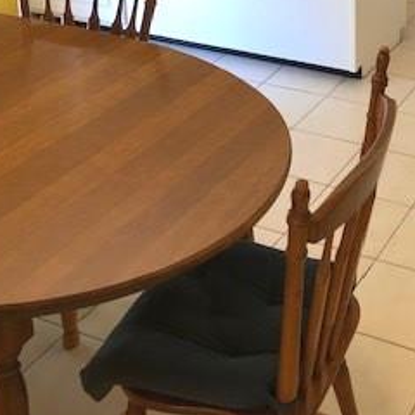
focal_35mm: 66
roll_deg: +0.3
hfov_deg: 25.4
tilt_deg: -14.4
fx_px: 895
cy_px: -67
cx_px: 363
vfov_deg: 24.0
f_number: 1.8
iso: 25
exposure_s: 1/30
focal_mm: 3.99
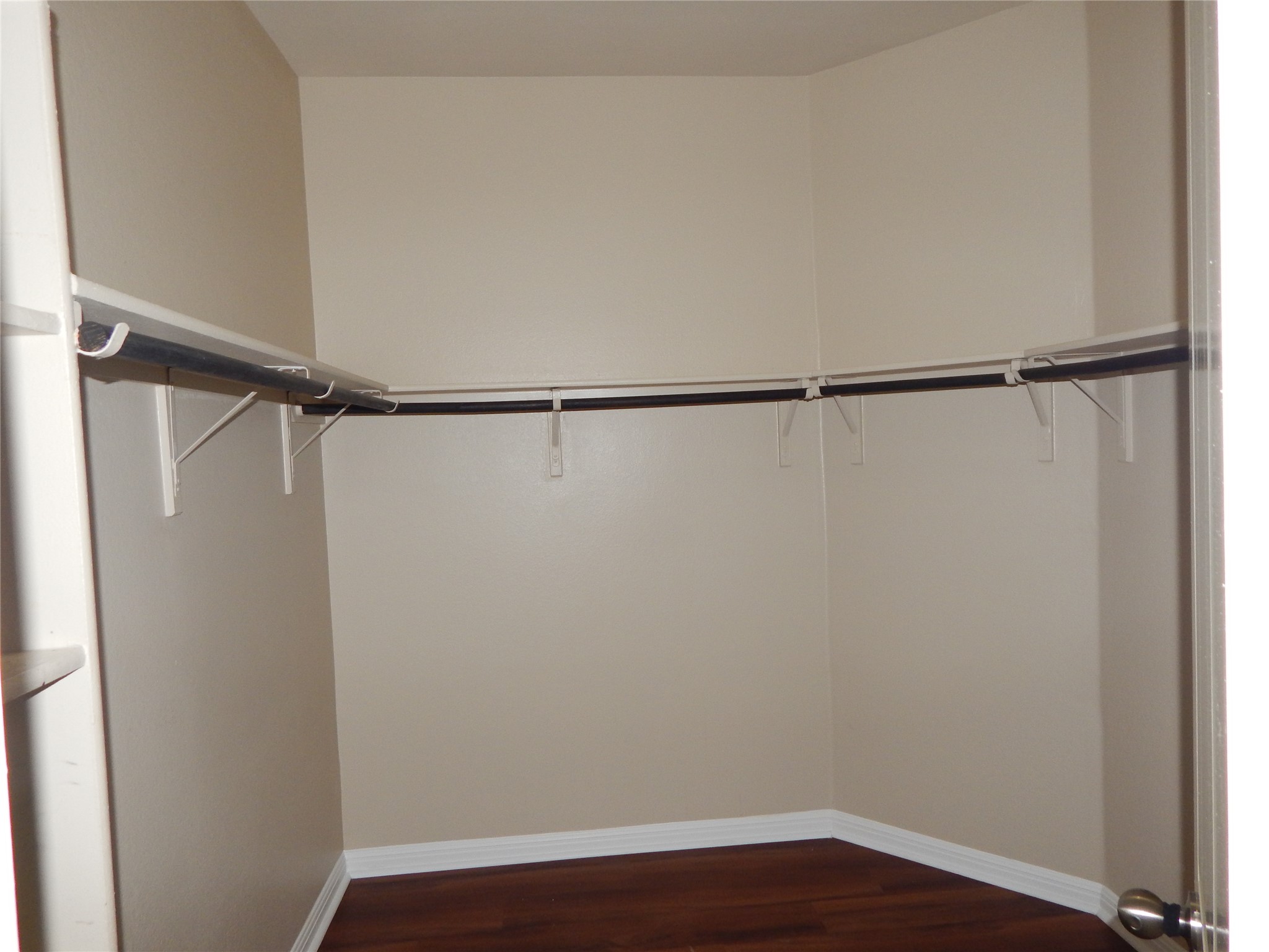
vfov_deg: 61.1
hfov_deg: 76.4
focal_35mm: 22
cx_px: 634
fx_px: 807
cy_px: 476
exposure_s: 1/30
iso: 200
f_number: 3
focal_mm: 4
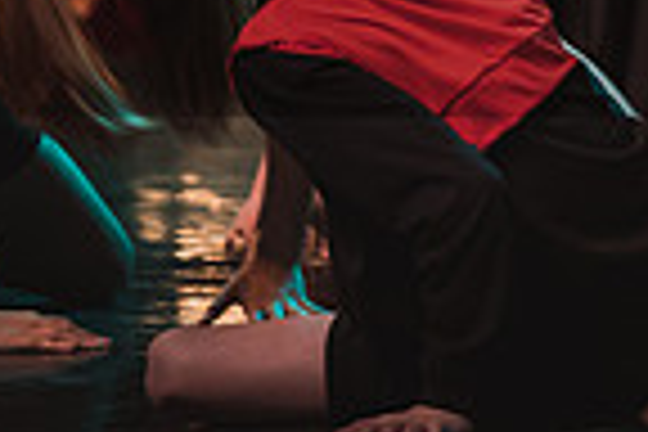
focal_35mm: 505
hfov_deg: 4.1
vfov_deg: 2.7
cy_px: -389
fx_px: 9089
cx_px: 882
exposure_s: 1/60
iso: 2500
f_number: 2.8
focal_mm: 123
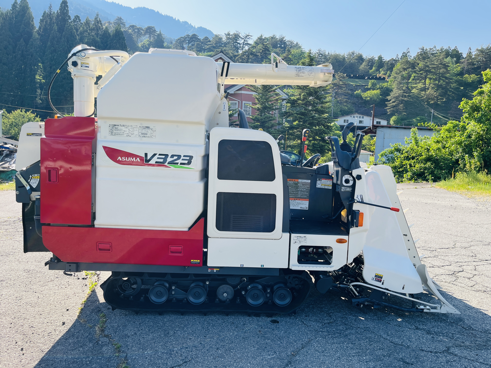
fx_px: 369
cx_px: 246
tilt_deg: -5.0
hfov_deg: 67.3
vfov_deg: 53.1
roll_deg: -1.7
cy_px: 184
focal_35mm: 26
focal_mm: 5.1
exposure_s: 1/1422
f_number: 1.6
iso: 50
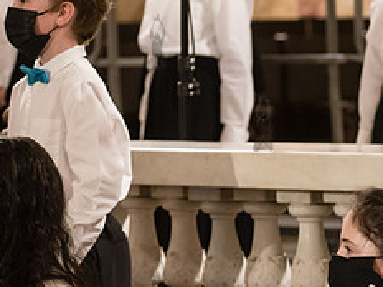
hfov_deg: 7.3
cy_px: 42
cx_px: 475
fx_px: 2976
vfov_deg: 5.5
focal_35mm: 269
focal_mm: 112
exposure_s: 1/125
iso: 4000
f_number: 5
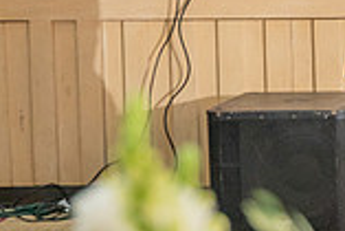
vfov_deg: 5.3
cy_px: 96
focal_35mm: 259
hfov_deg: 7.8
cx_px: 547
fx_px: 2484
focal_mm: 70
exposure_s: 1/200
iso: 1600
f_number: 3.2
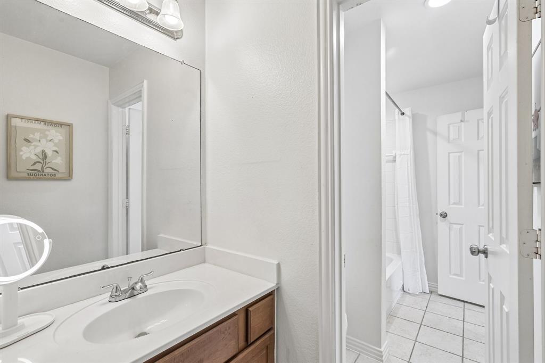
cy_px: 182
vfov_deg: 73.7
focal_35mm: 16
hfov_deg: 96.8
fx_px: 242
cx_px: 272
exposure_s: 1/40
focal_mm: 16
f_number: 8
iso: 400
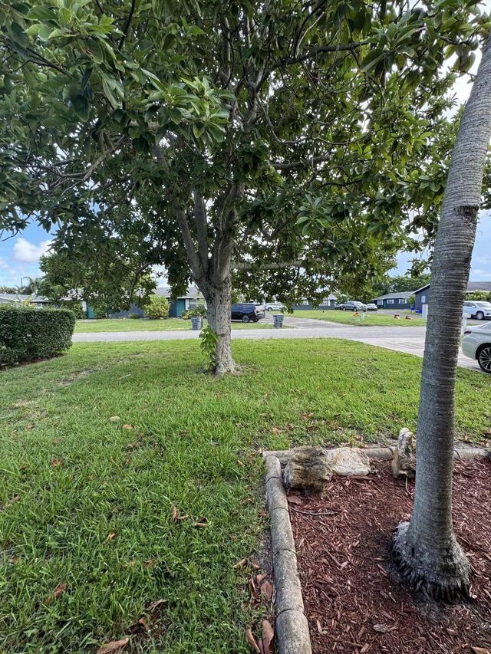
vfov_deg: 102.1
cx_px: 246
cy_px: 327
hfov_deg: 85.7
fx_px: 265
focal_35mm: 14
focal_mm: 2.22
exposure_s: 1/148
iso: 40
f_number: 2.2
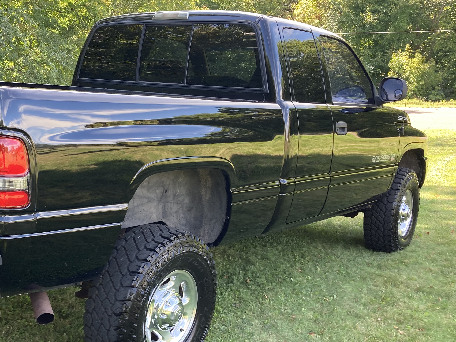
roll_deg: +1.7
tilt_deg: -13.2
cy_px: 202
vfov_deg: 30.8
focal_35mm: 47
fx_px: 619
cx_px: 127
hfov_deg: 39.6
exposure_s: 1/121
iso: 40
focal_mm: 3.99
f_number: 1.8
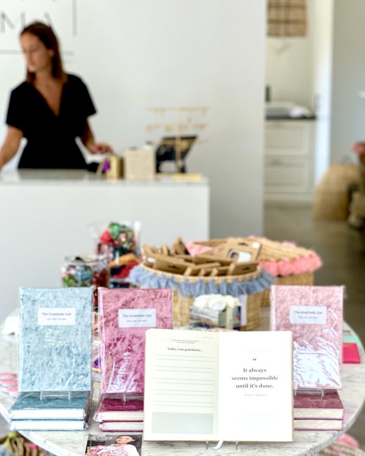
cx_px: 182
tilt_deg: -10.7
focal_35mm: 67
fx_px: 905
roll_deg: -0.2
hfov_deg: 22.8
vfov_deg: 28.3
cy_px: 234
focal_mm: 7.5
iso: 32
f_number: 2.2
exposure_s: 1/121
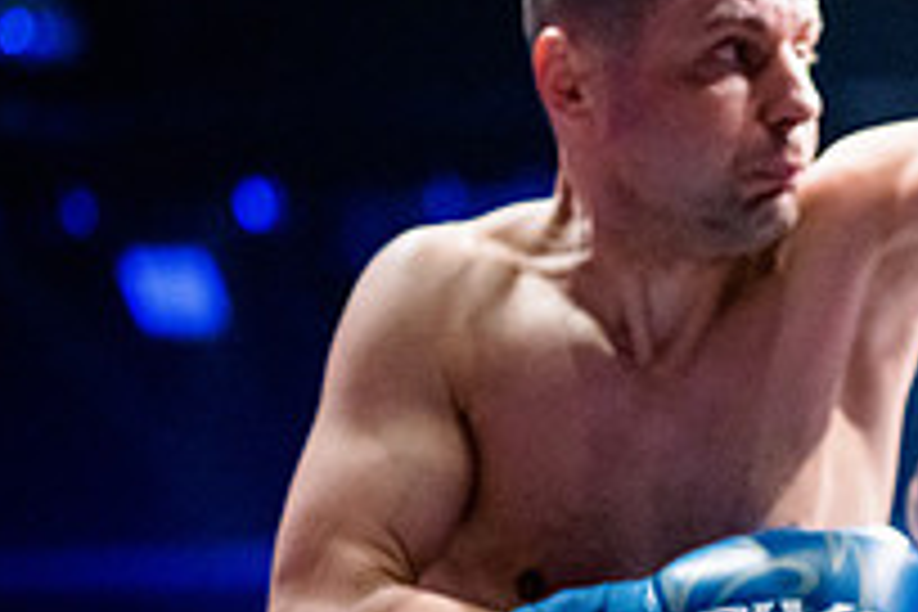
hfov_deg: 14.1
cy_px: 349
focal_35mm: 142
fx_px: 3621
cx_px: 1008
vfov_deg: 9.7
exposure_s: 1/1600
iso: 6400
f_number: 1.4
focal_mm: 50
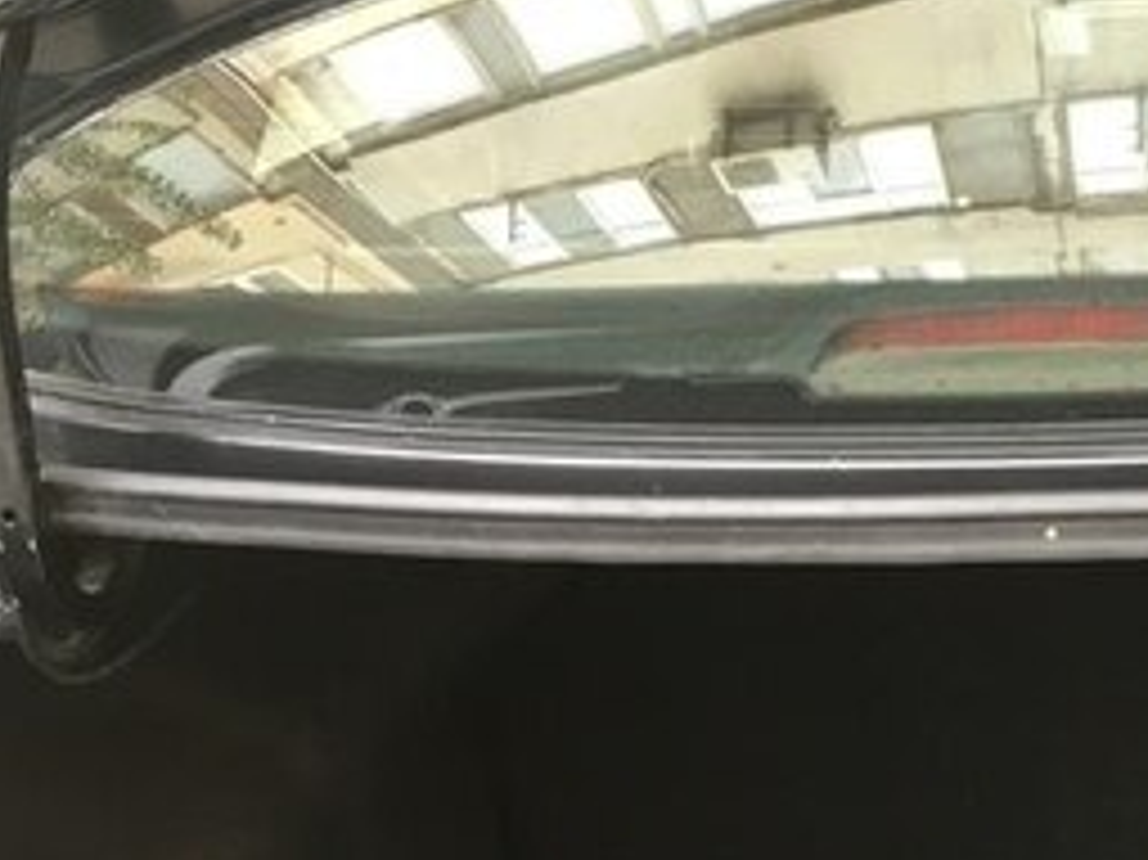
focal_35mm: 75
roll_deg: +0.6
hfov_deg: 25.2
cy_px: 948
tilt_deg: -28.6
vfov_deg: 18.8
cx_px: 1040
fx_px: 2486
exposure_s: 1/33
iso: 25
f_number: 2.2
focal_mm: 4.15
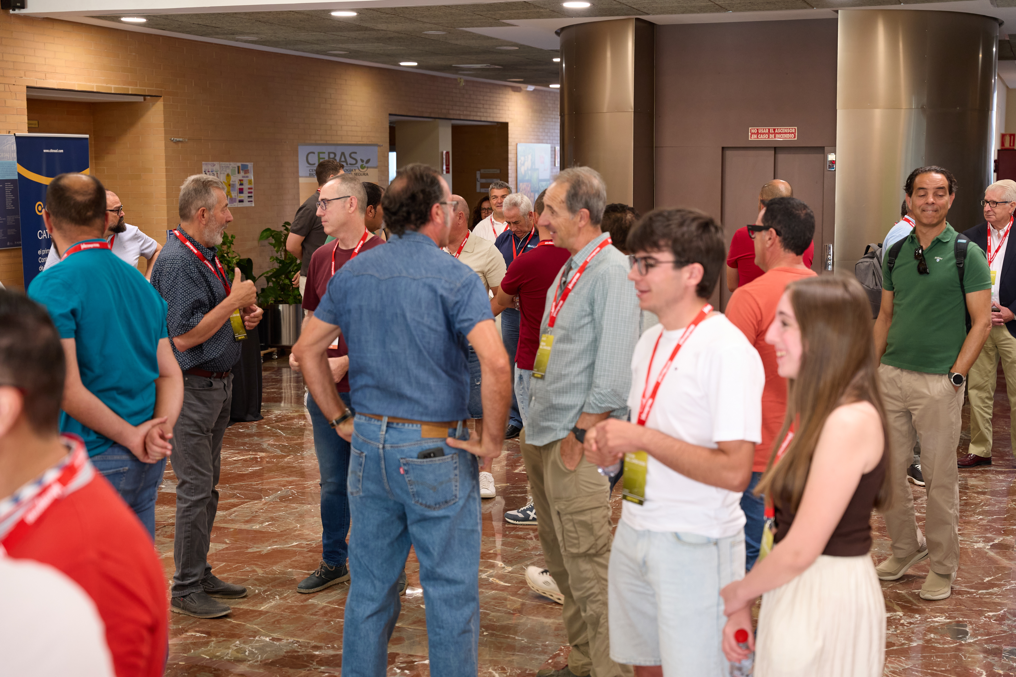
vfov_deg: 27.0
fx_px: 1411
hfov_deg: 39.6
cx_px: 508
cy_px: 338
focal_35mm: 50
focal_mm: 50
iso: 1250
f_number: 3.2
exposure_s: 1/160
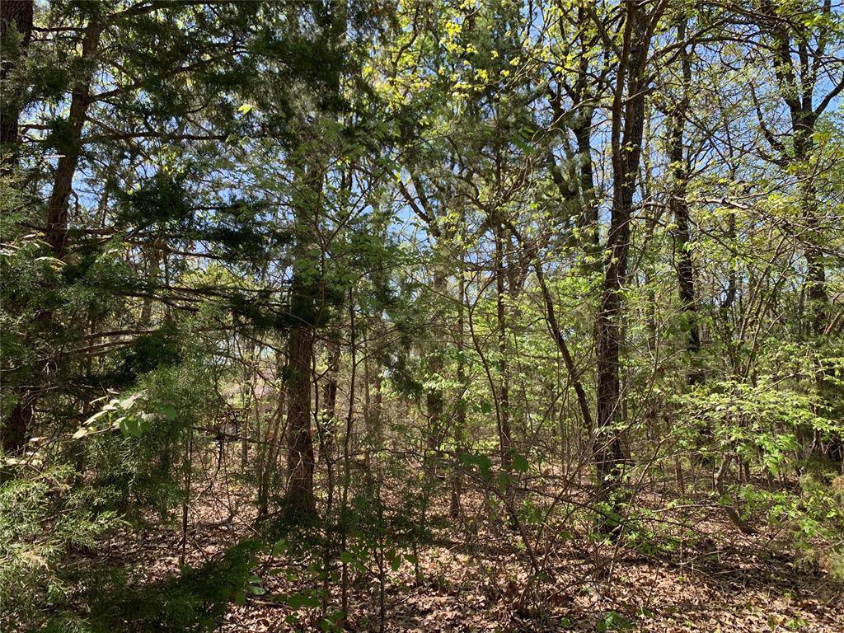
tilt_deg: +9.8
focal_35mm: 26
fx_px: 634
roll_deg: -0.2
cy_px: 316
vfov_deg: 53.1
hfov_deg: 67.3
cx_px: 422
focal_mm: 4.25
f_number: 1.8
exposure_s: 1/399
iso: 25
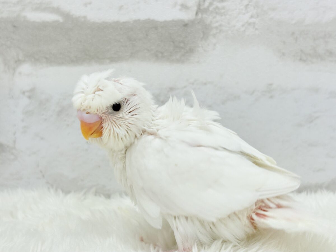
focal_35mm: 52
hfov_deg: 36.8
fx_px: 505
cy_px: 126
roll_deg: +0.6
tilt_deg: -11.5
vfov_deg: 28.0
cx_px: 168
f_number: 1.6
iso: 50
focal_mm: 5.96
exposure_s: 1/100
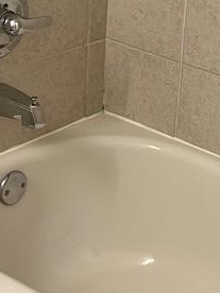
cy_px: 62
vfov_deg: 17.3
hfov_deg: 12.9
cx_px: 244
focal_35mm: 113
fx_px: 958
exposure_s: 1/120
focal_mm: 5.7
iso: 50
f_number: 1.5
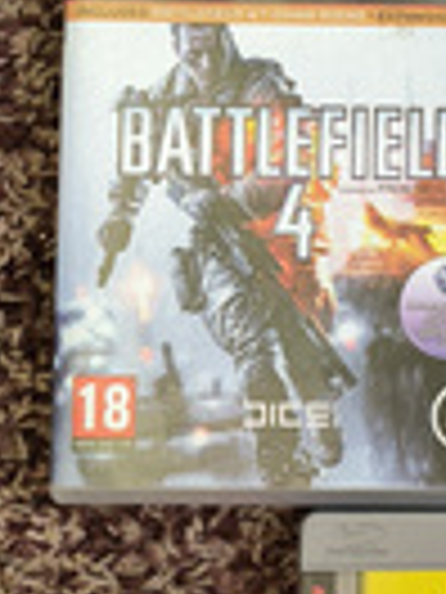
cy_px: 230
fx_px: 1563
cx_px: 759
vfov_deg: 21.5
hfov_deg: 14.6
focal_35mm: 91
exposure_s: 1/50
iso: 229
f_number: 1.9
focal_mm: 6.92
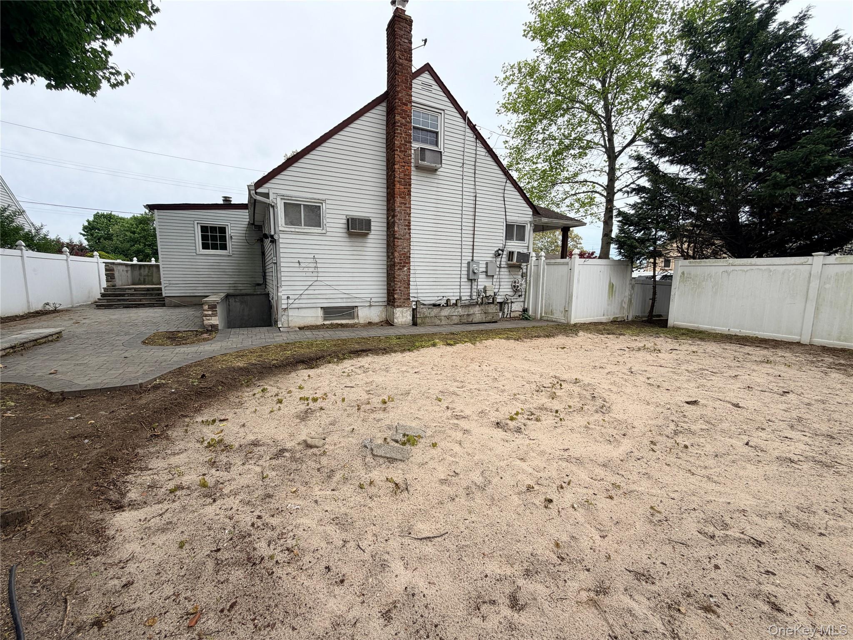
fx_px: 345
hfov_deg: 102.1
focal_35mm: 14
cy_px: 320
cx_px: 426
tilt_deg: -6.9
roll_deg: -0.1
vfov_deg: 85.7
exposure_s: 1/770
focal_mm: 2.22
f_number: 2.2
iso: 40
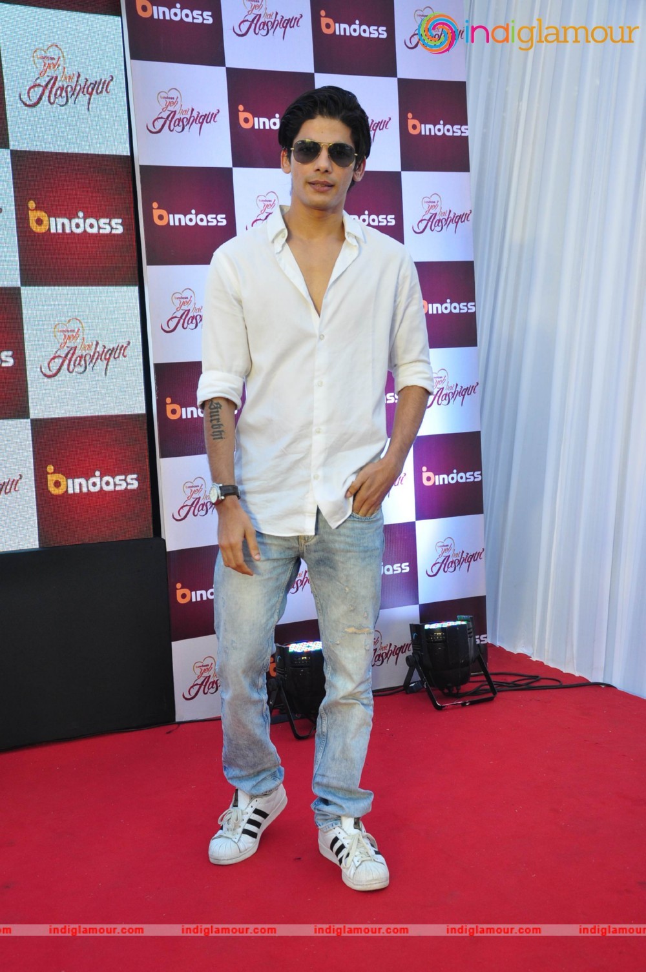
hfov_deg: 36.8
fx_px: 972
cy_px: 486
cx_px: 323
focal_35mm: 36
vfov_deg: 53.2
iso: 500
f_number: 5.6
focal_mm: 24
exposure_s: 1/100
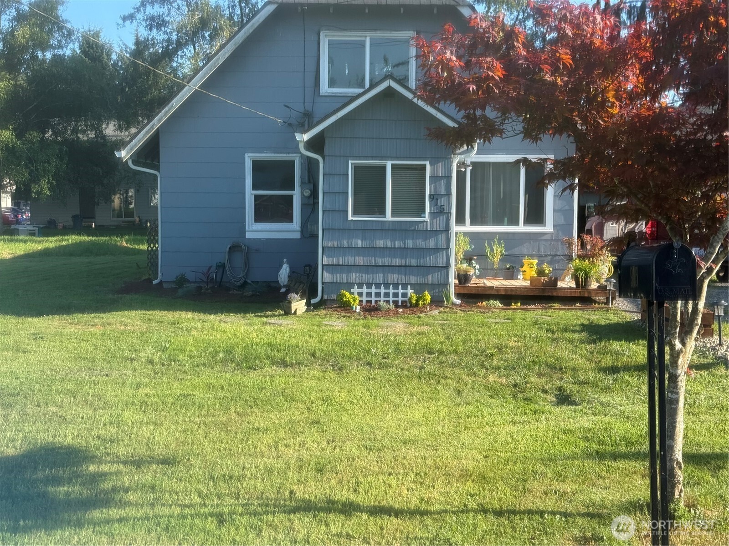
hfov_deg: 39.7
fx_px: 1011
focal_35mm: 48
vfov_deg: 30.3
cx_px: 364
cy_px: 273
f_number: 1.78
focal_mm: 6.76
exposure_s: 1/1754
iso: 80
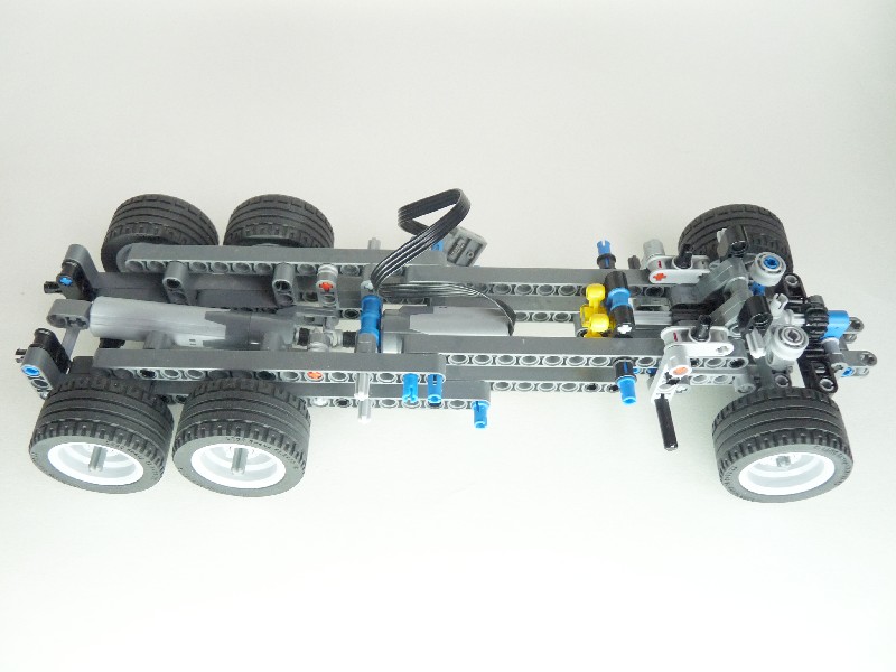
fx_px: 802
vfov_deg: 45.4
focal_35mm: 31
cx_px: 448
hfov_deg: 58.4
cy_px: 336
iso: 200
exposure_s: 1/30
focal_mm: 5.4
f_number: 3
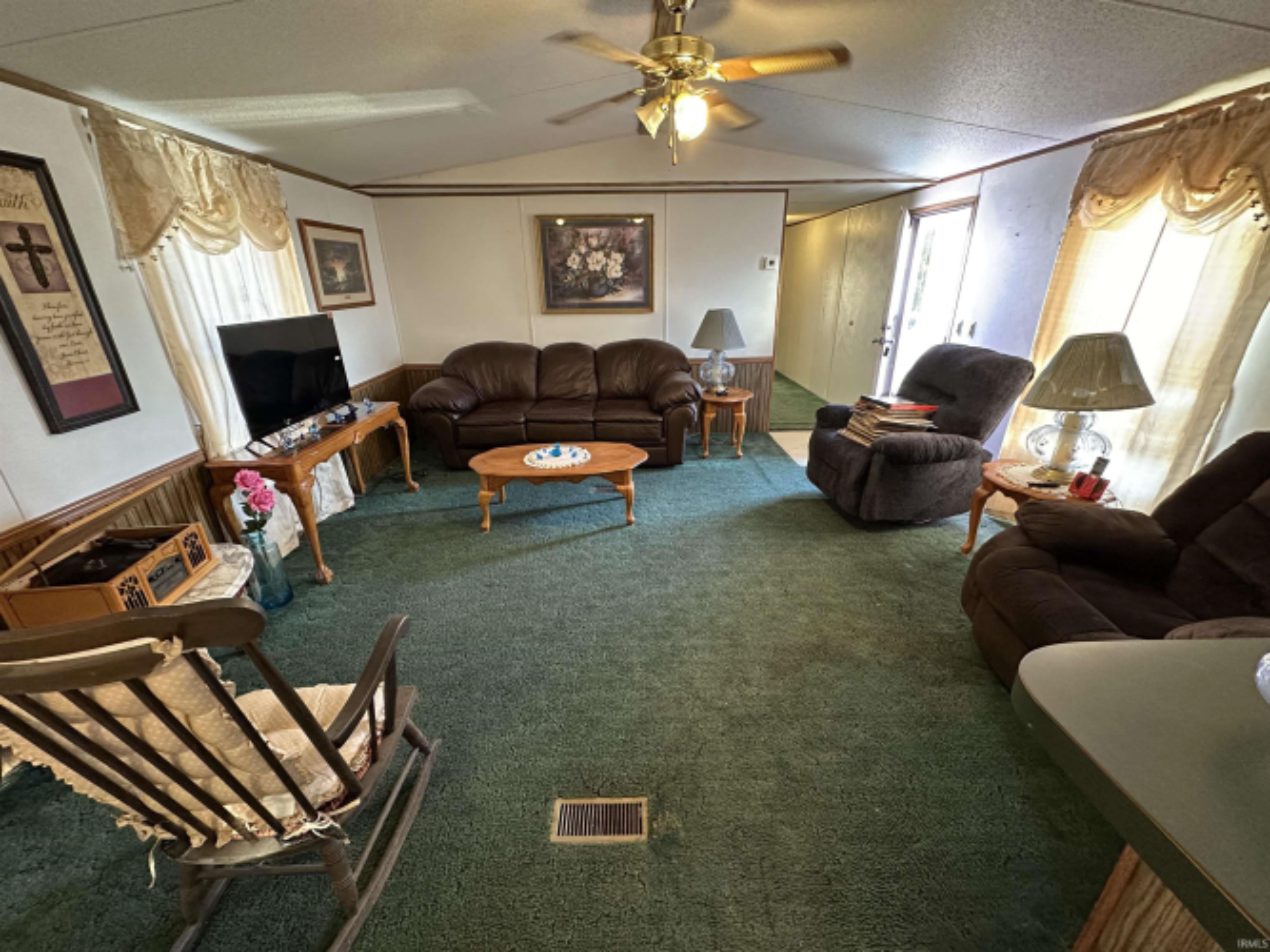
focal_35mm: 14
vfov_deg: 85.7
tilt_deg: -22.0
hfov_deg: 102.1
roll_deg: +0.4
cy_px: 476
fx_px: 514
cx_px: 635
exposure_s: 1/60
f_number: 2.2
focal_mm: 2.22
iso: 640
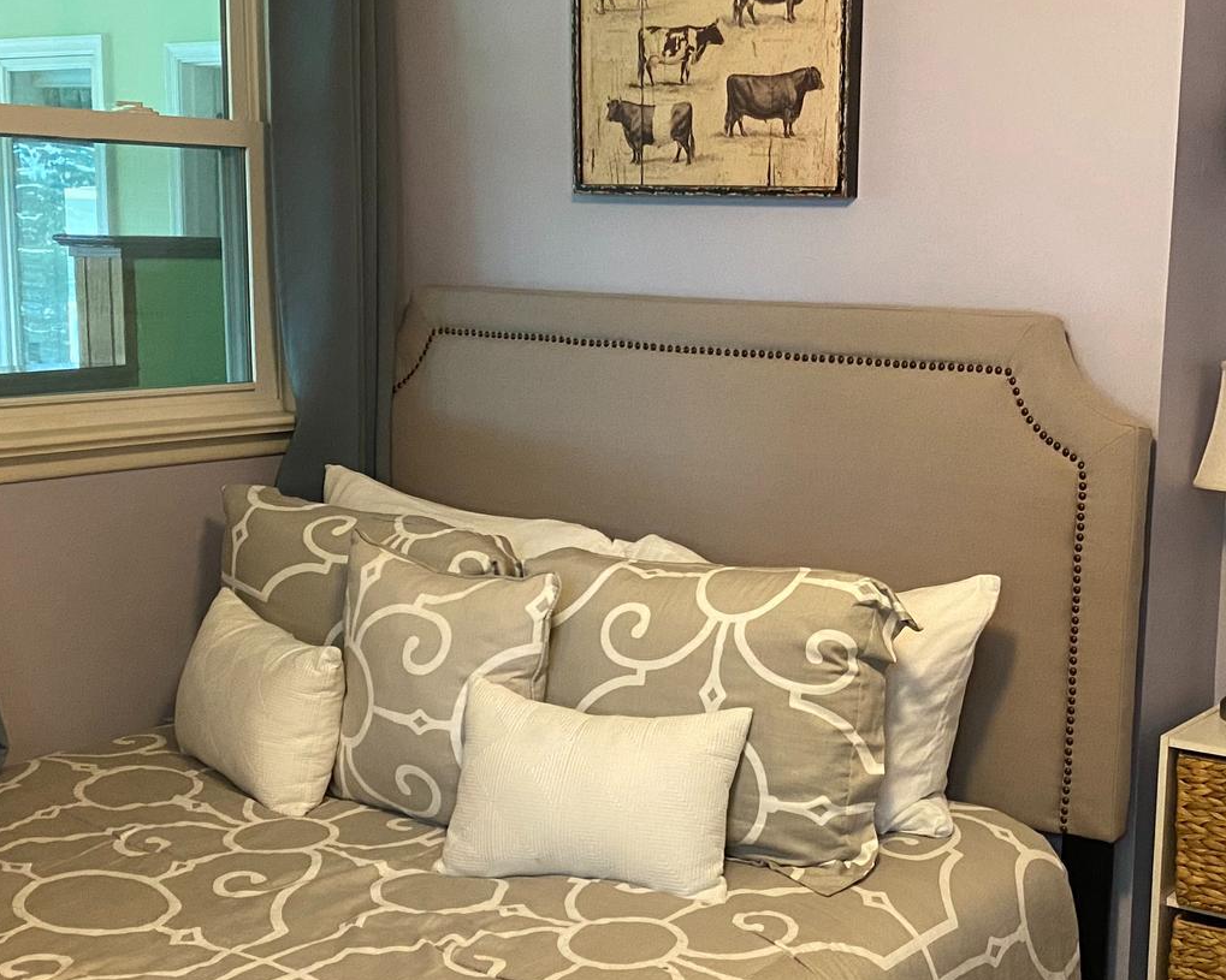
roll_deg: -1.1
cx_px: 802
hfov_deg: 36.3
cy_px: 571
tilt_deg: -9.3
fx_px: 1850
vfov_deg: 29.6
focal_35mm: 51
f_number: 1.8
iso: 500
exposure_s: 1/52
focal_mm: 4.25
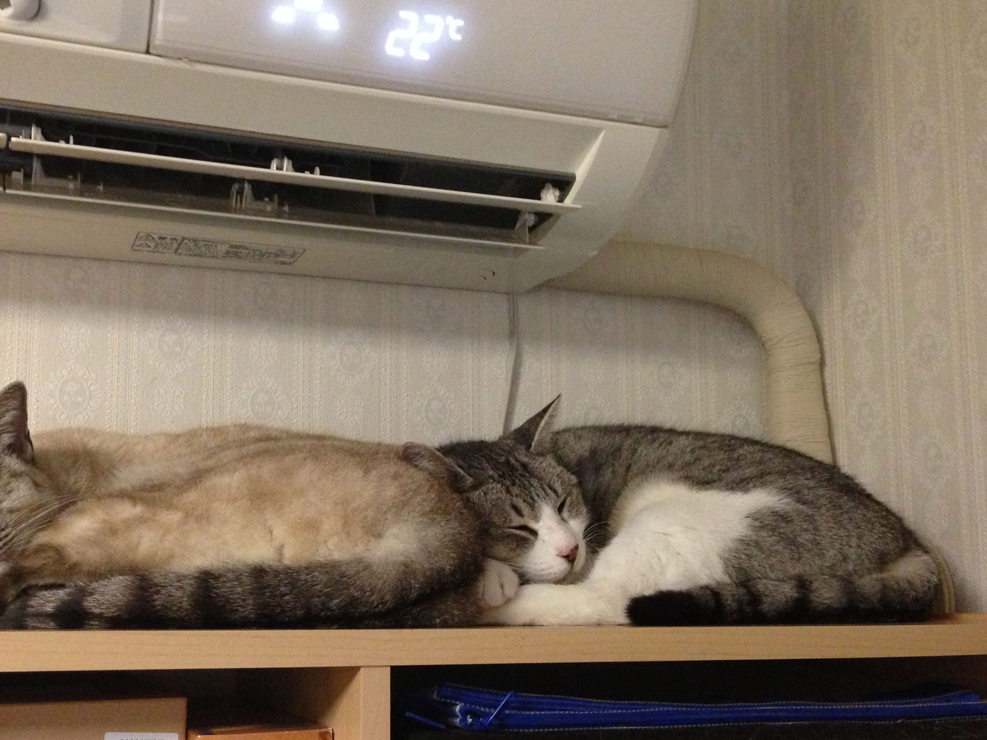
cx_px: 385
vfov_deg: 32.1
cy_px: 444
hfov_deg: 41.8
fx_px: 1283
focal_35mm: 45
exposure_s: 1/20
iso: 400
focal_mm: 4.13
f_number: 2.4
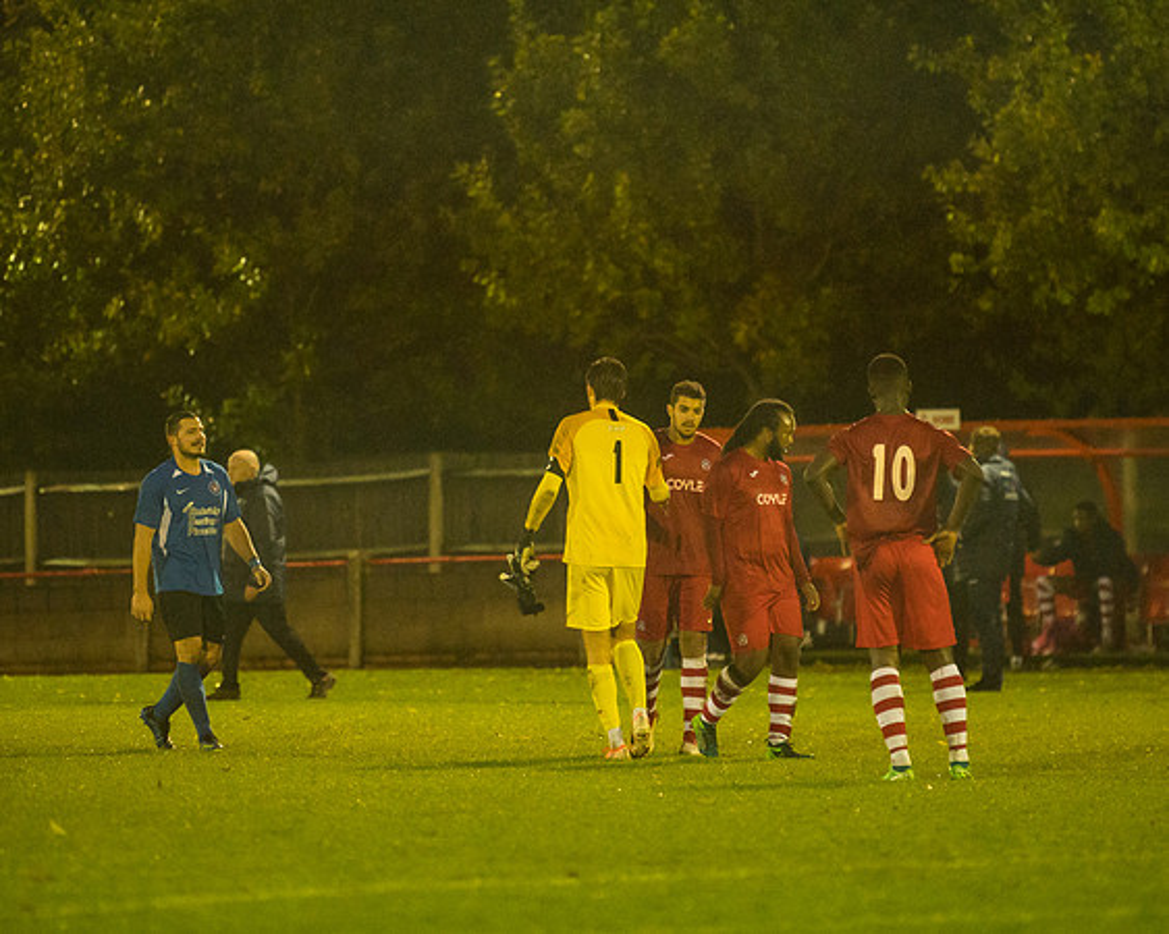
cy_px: 379
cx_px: 567
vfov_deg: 5.1
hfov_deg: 6.4
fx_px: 10465
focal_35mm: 303
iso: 5000
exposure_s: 1/800
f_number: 2.8
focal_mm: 200
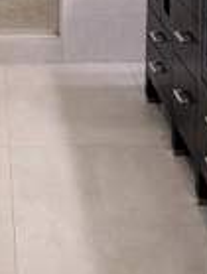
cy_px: -122
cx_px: 14
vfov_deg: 16.4
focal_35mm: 110
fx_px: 873
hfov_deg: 13.4
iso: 486
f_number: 1.85
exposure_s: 1/120
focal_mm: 6.81
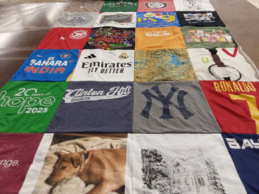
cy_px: 97
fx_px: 209
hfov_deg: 63.4
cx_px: 130
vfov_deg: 49.7
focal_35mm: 28
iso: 100
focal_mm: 2.91
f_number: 1.9
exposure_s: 1/60
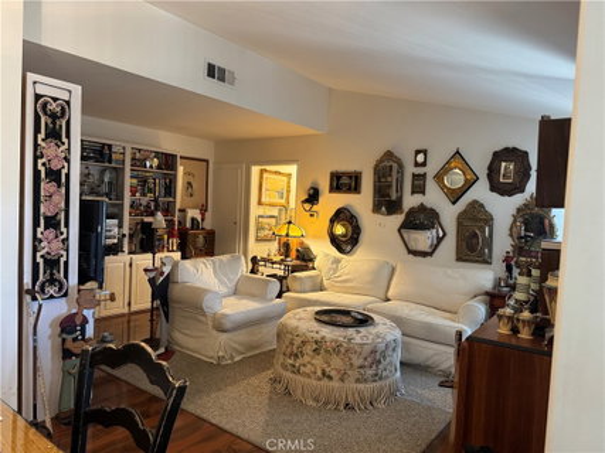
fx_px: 419
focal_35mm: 24
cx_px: 302
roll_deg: -2.5
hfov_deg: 71.6
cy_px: 226
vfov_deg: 56.8
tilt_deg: -3.3
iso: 500
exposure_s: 1/60
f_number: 1.78
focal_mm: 6.76
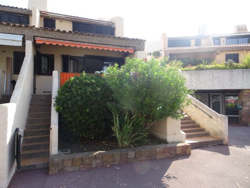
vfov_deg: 56.8
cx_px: 125
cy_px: 94
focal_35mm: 24
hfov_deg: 71.6
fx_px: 173
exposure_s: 1/320
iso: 80
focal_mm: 4.1
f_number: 3.5
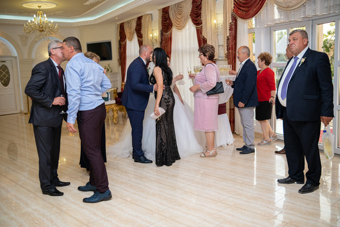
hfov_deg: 54.4
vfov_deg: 37.9
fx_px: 331
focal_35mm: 35
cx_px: 170
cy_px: 114
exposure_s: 1/250
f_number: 2
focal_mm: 23
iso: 400
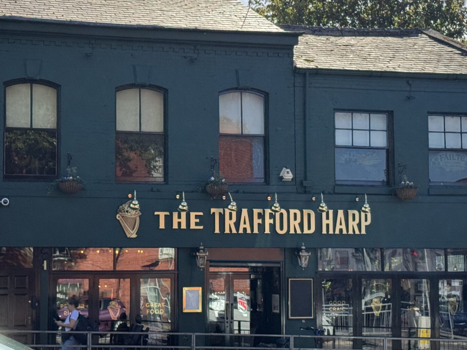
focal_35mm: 86
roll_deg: +0.0
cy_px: 192
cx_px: 252
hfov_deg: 22.8
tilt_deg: +5.6
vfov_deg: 17.2
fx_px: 1160
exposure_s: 1/1458
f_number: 1.78
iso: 64
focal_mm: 6.76
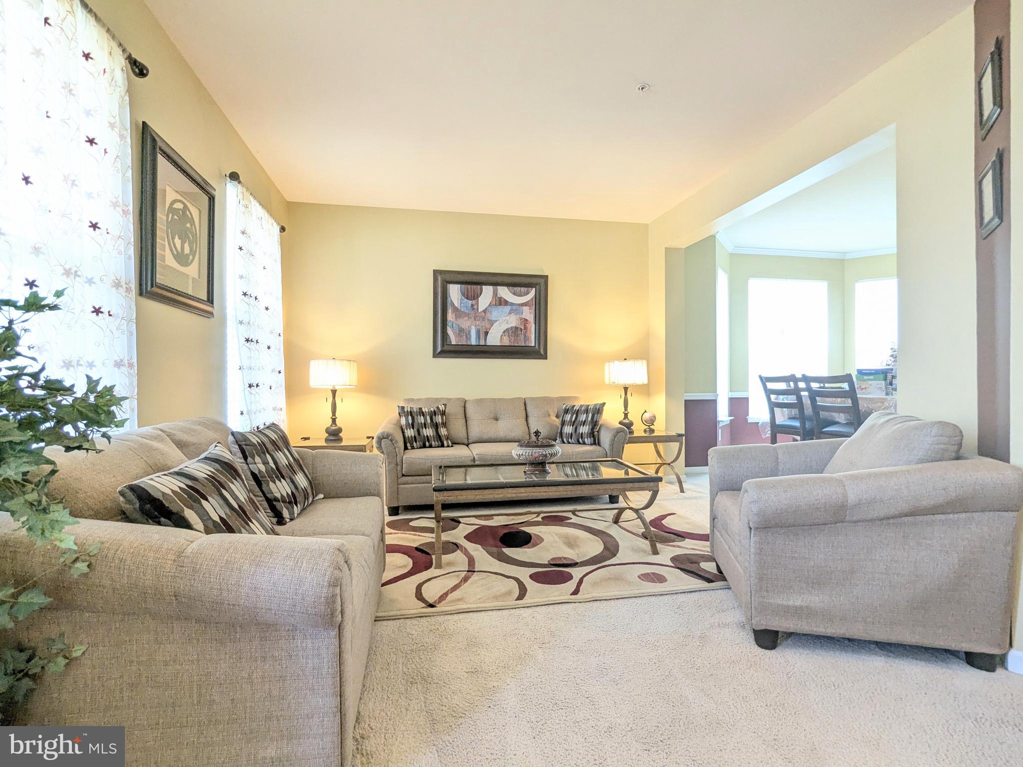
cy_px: 384
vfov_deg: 78.1
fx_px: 473
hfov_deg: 94.5
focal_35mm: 16
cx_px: 512
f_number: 2.2
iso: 207
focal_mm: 2.35
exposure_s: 1/40
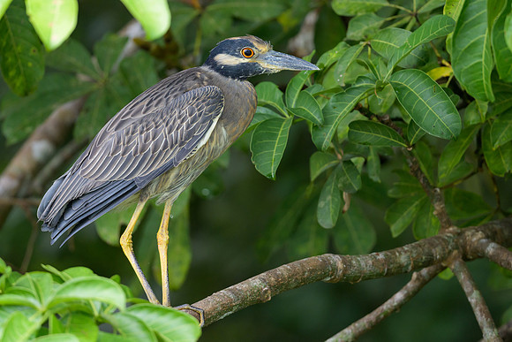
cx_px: 228
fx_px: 8677
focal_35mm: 610
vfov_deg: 2.3
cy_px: 142
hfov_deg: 3.4
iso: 1400
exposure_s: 1/640
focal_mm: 500
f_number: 5.6
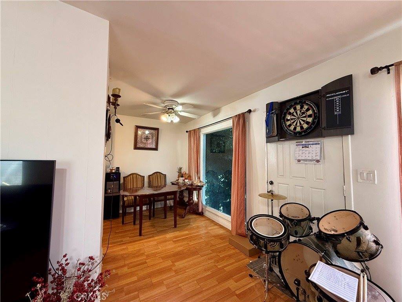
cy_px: 151
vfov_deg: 85.7
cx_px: 201
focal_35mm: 14
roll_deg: -0.2
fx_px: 163
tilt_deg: +3.6
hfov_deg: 102.1
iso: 250
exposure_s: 1/60
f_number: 2.2
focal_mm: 2.22
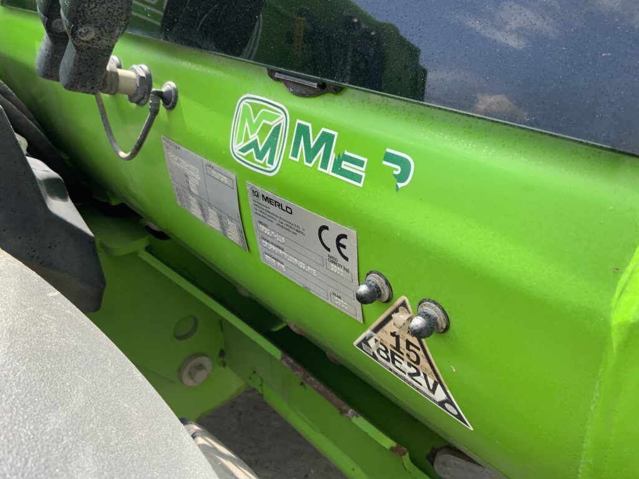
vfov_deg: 48.2
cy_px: 240
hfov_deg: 61.7
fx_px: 535
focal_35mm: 29
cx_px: 320
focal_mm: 3
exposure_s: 1/514
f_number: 1.8
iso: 16
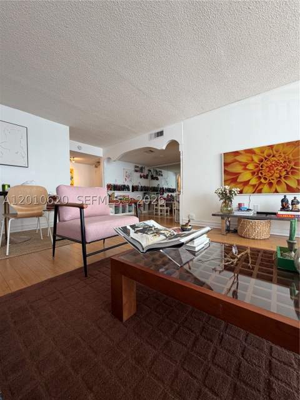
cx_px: 150
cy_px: 200
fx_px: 162
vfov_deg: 102.1
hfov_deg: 85.7
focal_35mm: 14
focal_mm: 2.22
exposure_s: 1/120
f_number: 2.2
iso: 200
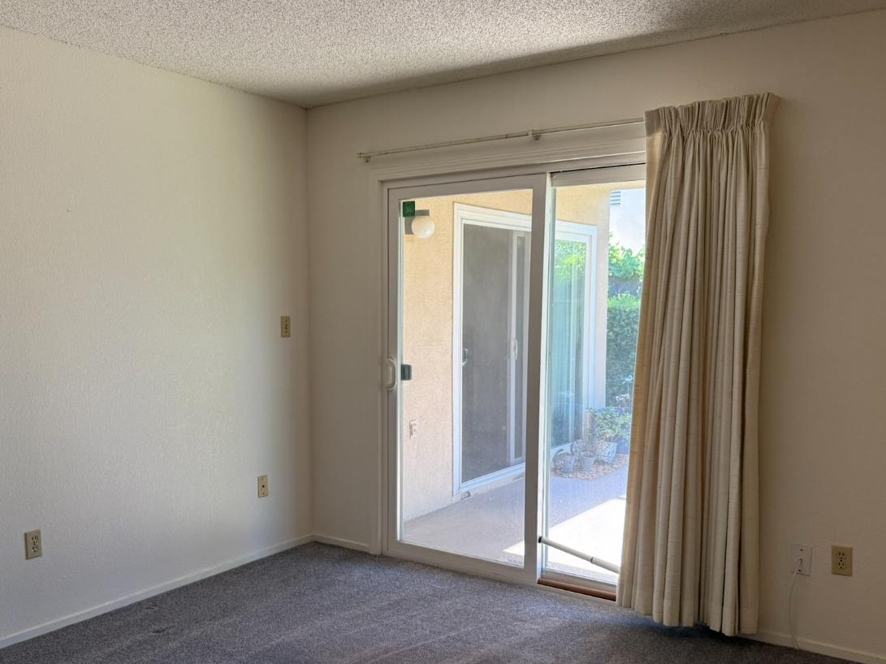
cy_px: 382
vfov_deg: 42.8
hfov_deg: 55.2
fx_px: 845
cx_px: 382
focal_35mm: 33
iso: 160
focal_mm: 6.76
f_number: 1.78
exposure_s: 1/232
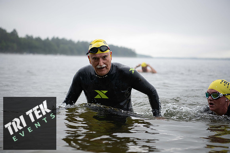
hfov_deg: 28.8
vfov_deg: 19.5
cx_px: 115
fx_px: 447
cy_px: 76
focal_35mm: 70
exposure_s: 1/800
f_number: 3.2
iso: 320
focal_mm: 70
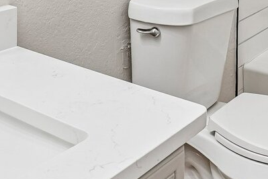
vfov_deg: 17.9
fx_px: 484
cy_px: -116
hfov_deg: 30.9
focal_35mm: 65
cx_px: 156
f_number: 8
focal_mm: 16
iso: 400
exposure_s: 1/25
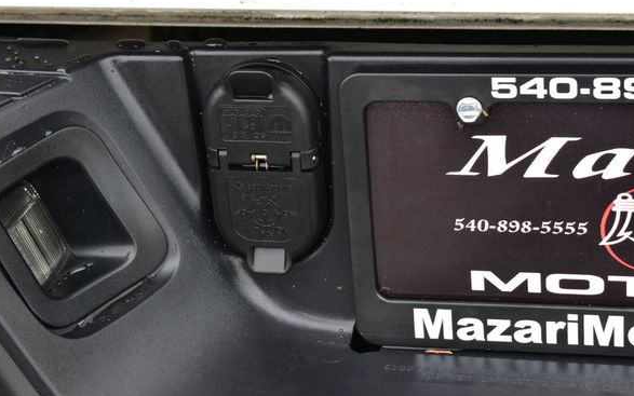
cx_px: 335
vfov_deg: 14.3
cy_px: 197
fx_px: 1582
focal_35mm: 92
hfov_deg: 22.7
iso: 400
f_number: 8
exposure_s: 1/60
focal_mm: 55
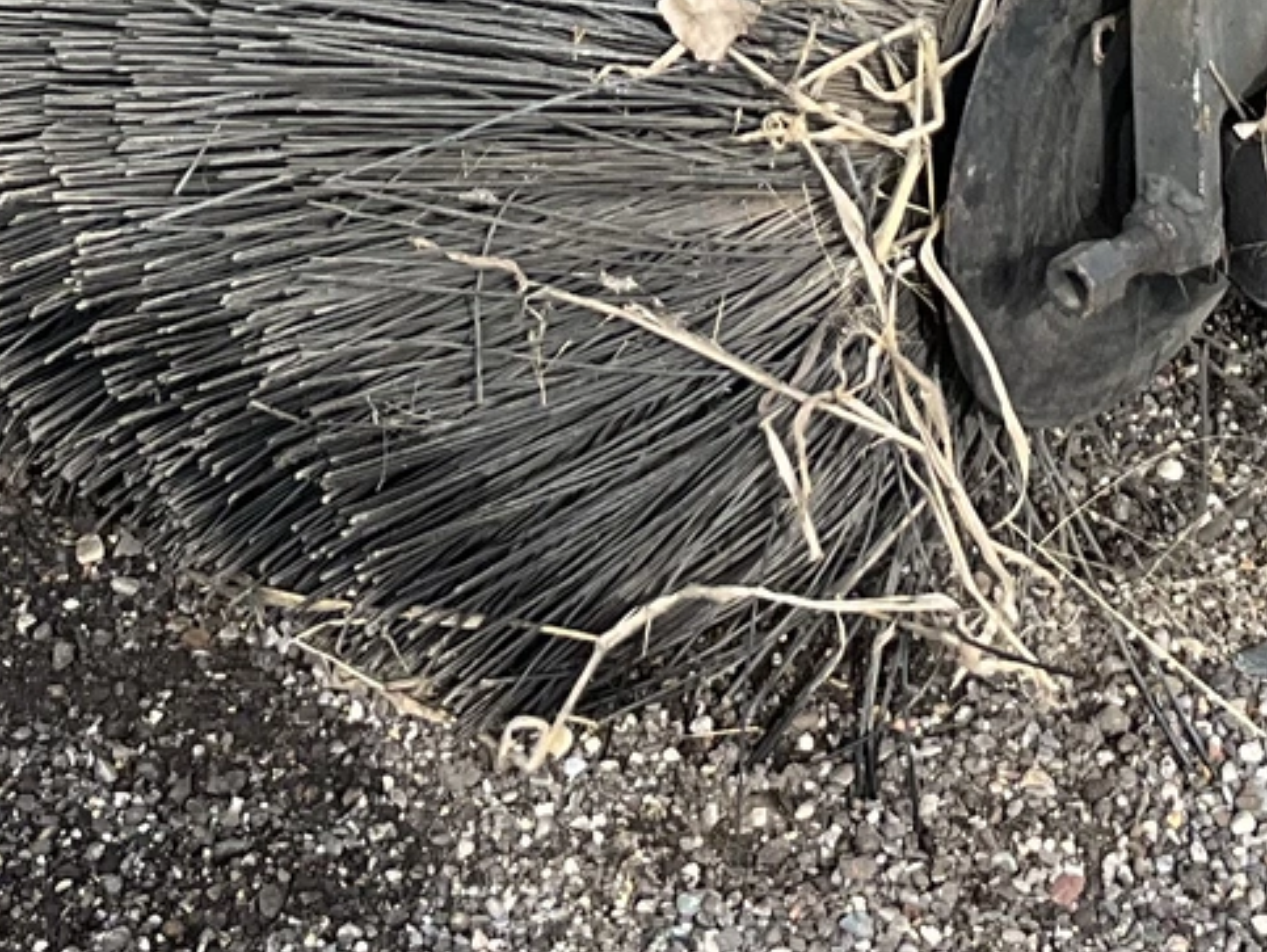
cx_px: 800
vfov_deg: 11.8
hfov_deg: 16.4
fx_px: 4395
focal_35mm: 120
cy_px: -451
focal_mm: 3
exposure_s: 1/495
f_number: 1.8
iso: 25
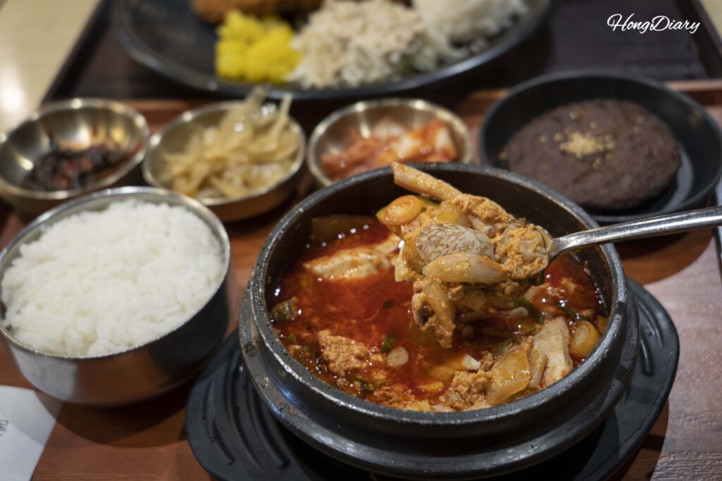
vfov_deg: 31.9
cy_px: 240
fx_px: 842
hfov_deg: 46.4
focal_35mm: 42
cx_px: 361
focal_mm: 42
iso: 1600
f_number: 5.6
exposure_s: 1/60
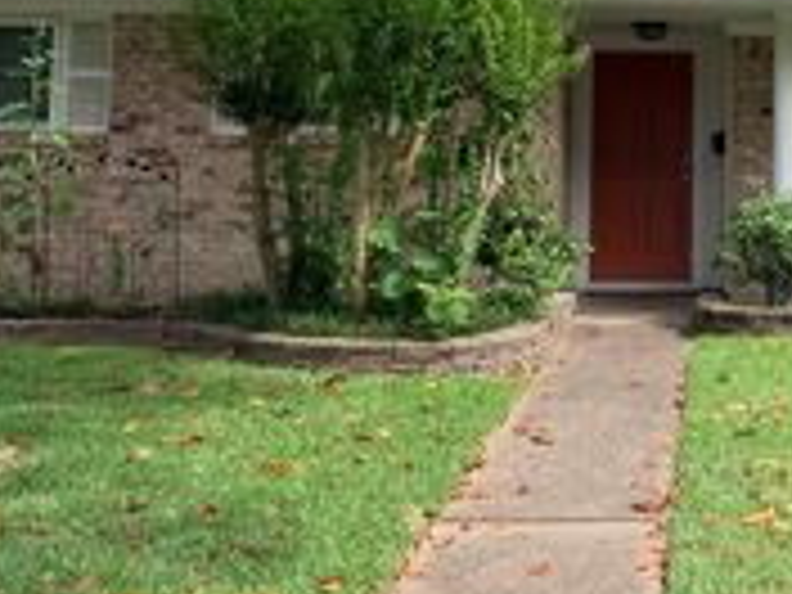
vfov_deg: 19.5
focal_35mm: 74
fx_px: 1693
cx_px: 747
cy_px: 52
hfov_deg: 25.3
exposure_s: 1/701
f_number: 1.8
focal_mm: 4.25
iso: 25
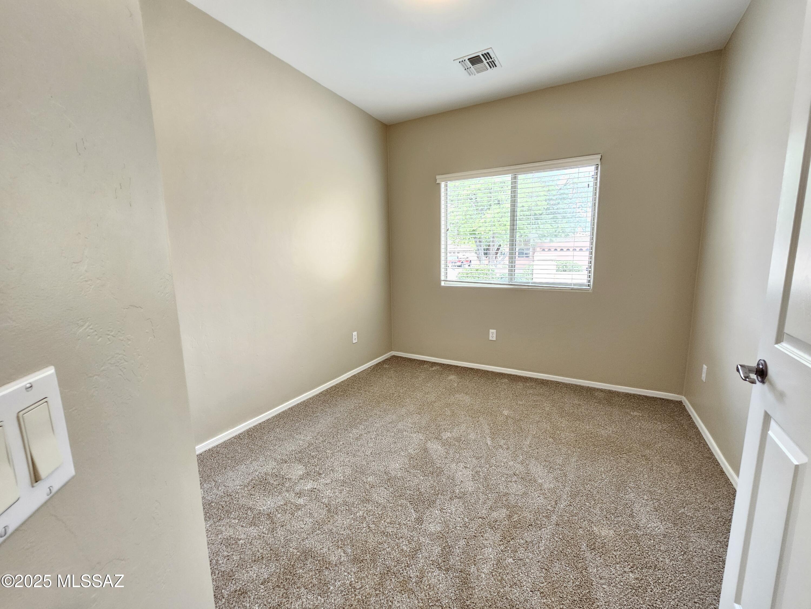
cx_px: 406
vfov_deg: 89.9
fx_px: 305
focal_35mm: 13
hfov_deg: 106.2
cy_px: 304
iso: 400
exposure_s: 1/40
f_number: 2.2
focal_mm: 2.2
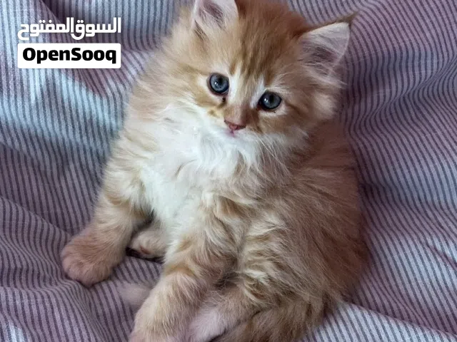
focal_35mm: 48
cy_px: 171
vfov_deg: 30.3
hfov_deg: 39.7
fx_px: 634
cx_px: 228
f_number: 1.78
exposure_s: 1/42
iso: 250
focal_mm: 6.86
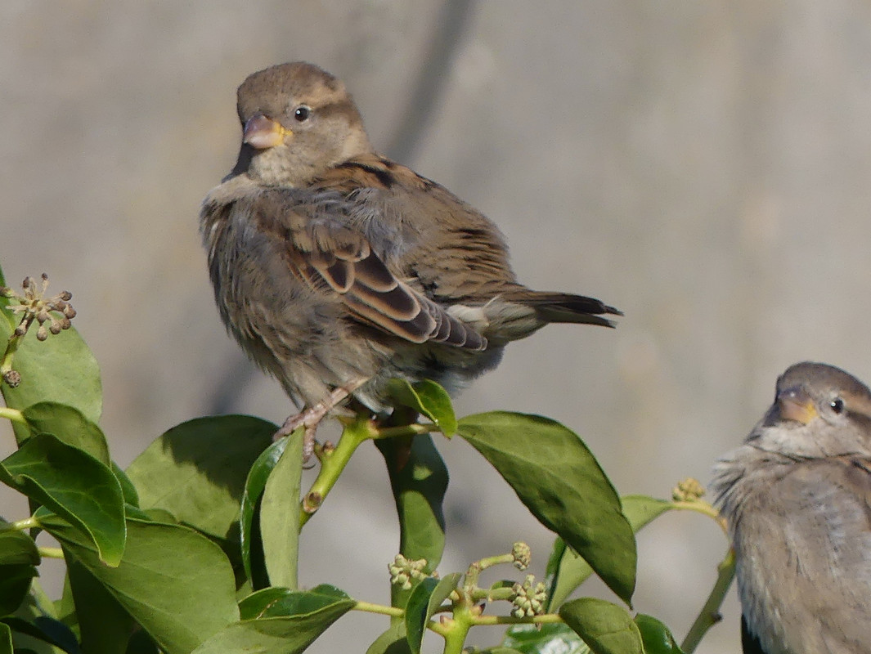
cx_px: 436
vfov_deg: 1.2
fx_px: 30211
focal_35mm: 1200
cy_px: 327
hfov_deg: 1.7
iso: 100
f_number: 4
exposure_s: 1/640
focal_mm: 108
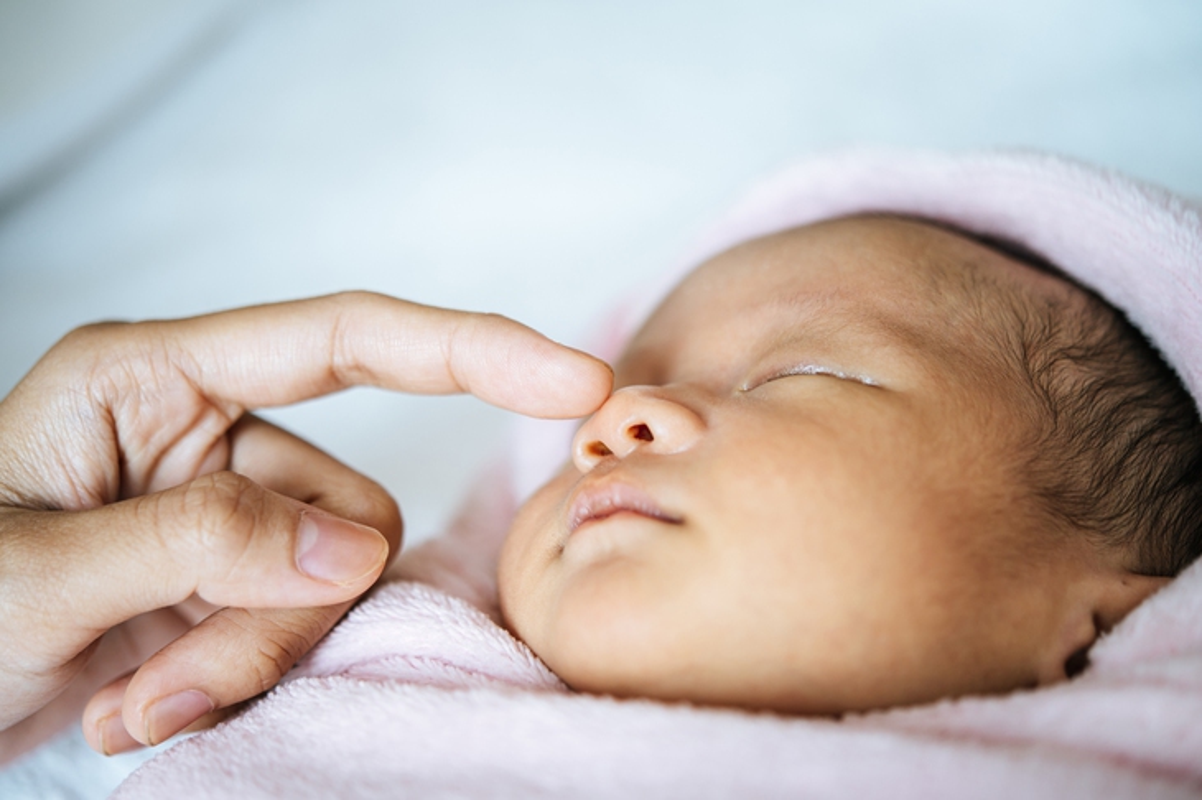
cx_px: 601
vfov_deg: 22.6
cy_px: 400
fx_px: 2002
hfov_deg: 33.4
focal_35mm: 60
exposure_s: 1/200
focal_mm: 60
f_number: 3
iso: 320
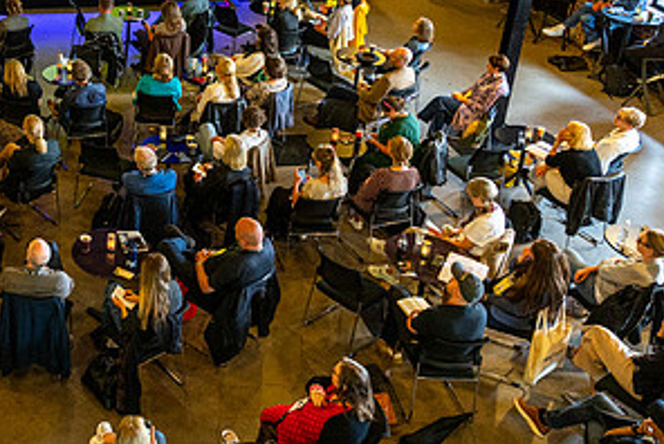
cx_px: 36
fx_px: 868
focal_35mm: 47
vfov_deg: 27.3
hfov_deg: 38.3
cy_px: 12
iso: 3200
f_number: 2.8
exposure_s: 1/250
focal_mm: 24
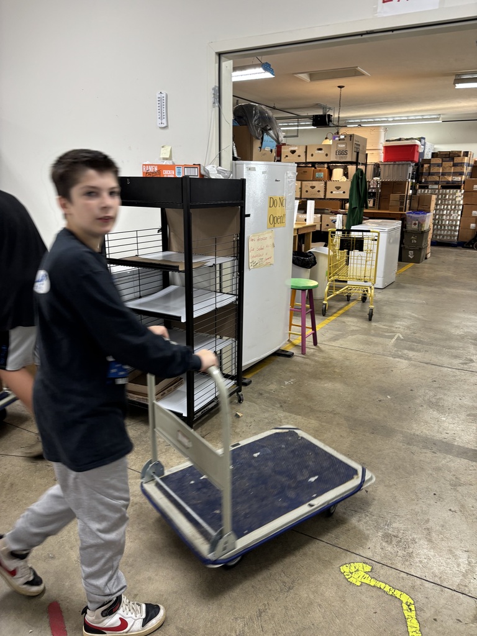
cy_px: 318
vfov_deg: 67.3
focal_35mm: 26
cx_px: 238
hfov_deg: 53.1
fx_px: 478
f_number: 1.6
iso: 100
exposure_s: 1/60
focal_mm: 5.96
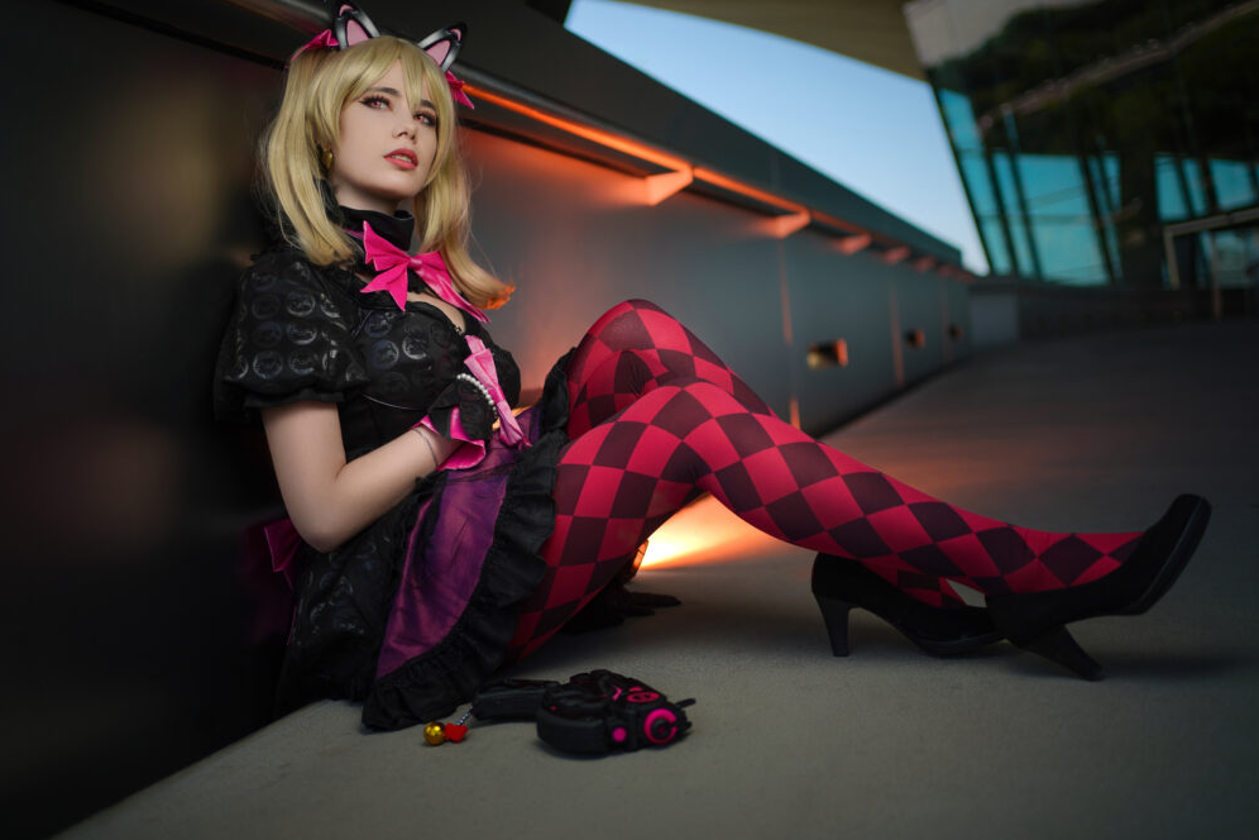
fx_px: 1259
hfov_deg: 53.1
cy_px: 409
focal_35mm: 36
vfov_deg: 36.9
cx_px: 635
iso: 50
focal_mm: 35
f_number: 1.8
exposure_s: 1/125
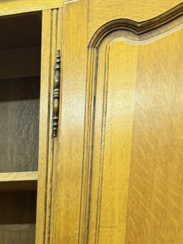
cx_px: -75
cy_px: 371
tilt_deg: -13.5
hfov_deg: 16.5
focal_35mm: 83
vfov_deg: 20.1
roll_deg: +0.7
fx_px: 585
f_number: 1.78
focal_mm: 6.76
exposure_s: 1/50
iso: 320
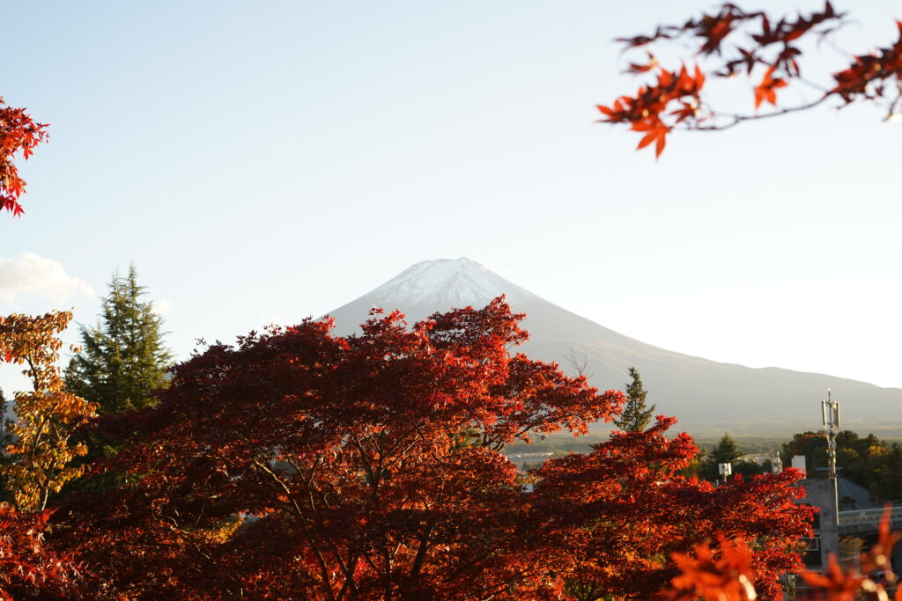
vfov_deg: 27.0
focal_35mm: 50
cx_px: 451
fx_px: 1253
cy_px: 300
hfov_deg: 39.6
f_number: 5
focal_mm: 50
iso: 640
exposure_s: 1/640
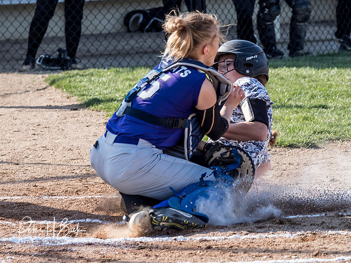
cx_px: 242
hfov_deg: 6.5
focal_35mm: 306
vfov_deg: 4.9
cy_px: 82
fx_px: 3100
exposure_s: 1/1000
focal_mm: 111
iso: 400
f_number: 5
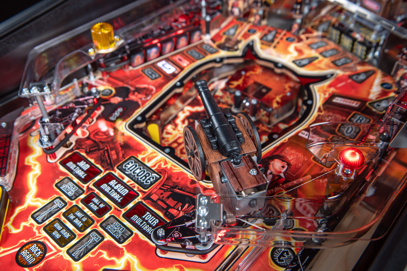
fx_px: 407
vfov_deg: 36.9
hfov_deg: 53.1
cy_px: 136
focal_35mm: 36
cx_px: 204
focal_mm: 36
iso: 320
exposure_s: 1/80
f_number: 5
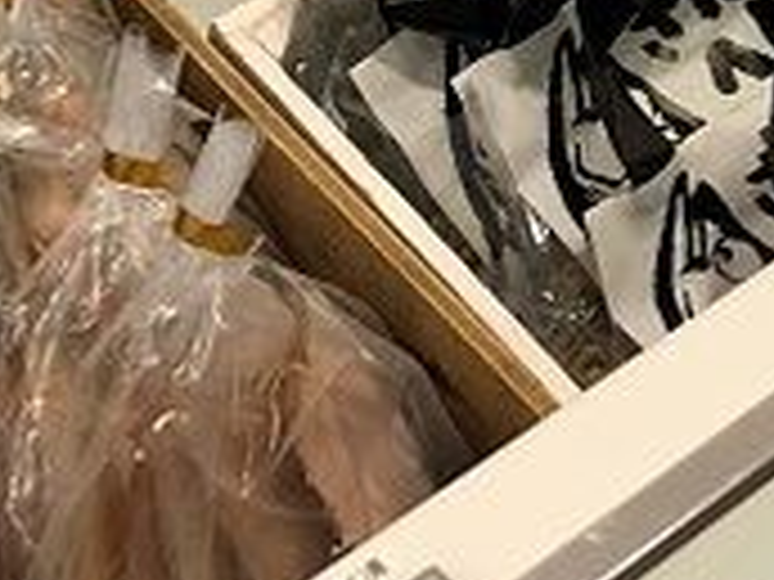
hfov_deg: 14.8
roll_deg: -11.4
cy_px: -420
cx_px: 461
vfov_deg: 10.6
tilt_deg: -37.6
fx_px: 2974
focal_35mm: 133
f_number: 1.8
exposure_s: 1/20
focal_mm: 3.99
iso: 40
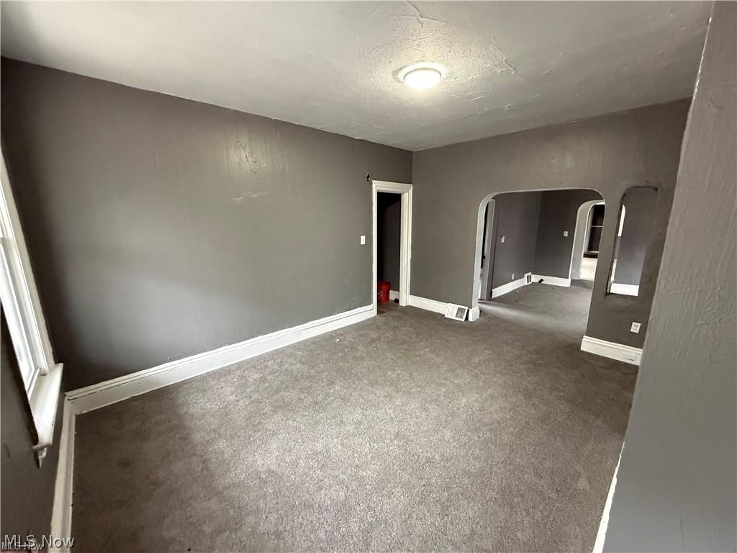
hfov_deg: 102.1
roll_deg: +0.3
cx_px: 368
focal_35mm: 14
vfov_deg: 85.7
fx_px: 298
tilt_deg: -12.8
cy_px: 276
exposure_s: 1/60
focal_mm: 2.22
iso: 800
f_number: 2.2
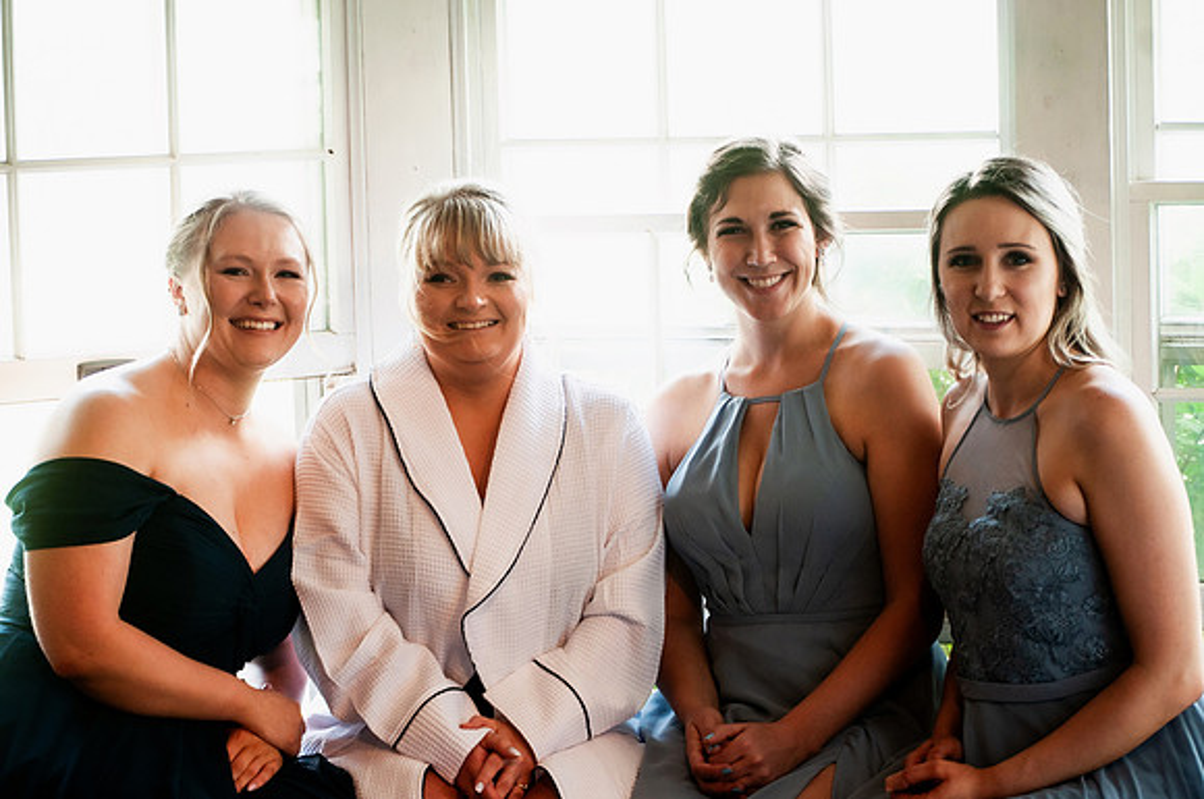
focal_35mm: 82
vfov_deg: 16.5
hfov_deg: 24.6
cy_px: 400
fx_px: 2755
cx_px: 602
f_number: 4
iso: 450
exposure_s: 1/60
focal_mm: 55
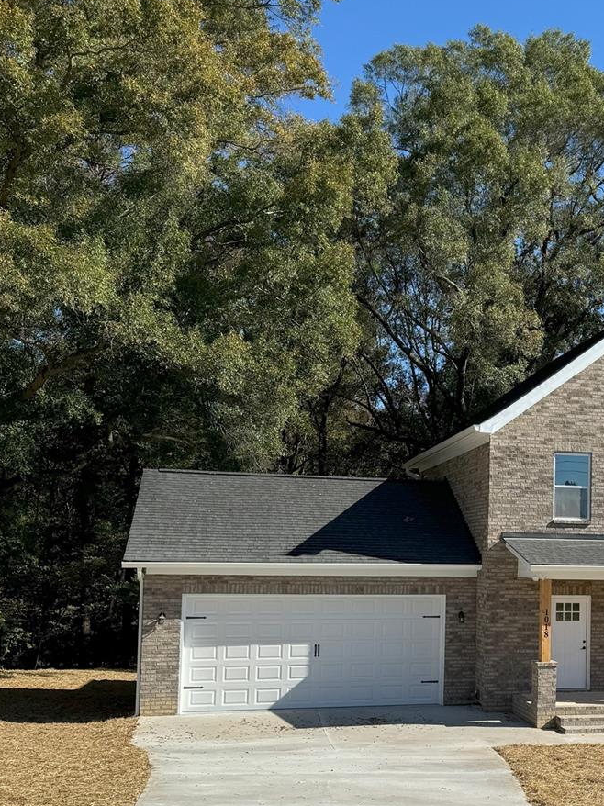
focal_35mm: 42
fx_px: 978
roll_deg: -0.5
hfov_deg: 33.1
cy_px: 515
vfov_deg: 44.4
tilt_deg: +2.5
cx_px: 505
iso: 80
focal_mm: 6.76
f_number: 1.78
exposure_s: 1/5814
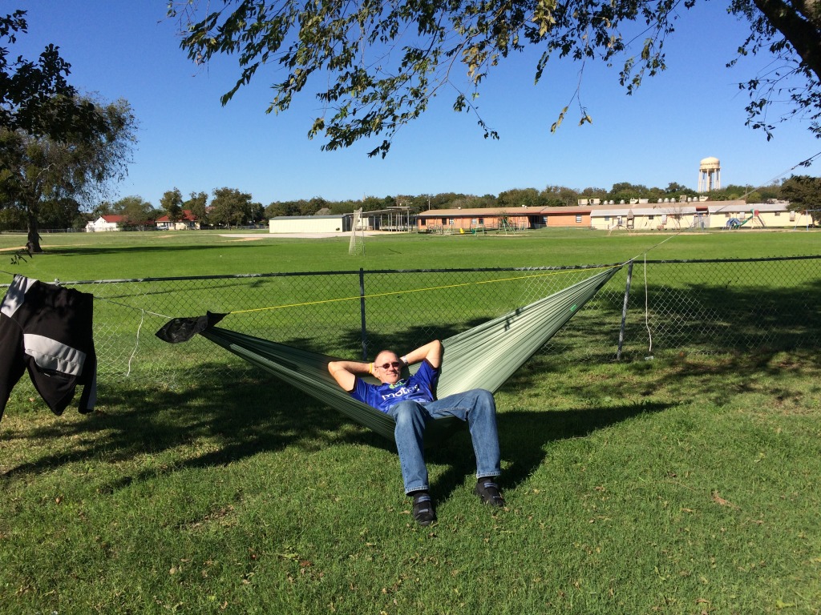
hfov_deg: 61.7
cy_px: 308
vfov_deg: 48.2
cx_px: 410
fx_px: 688
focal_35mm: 29
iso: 32
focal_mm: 4.15
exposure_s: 1/2564
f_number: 2.2
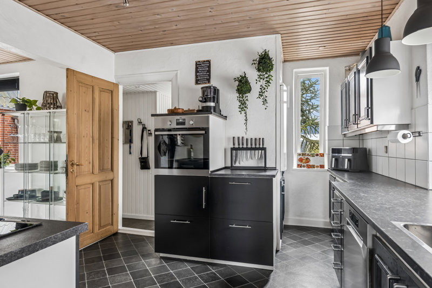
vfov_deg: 54.6
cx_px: 216
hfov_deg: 75.5
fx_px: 279
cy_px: 144
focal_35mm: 23
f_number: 8
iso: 200
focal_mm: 15.5
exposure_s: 1.3
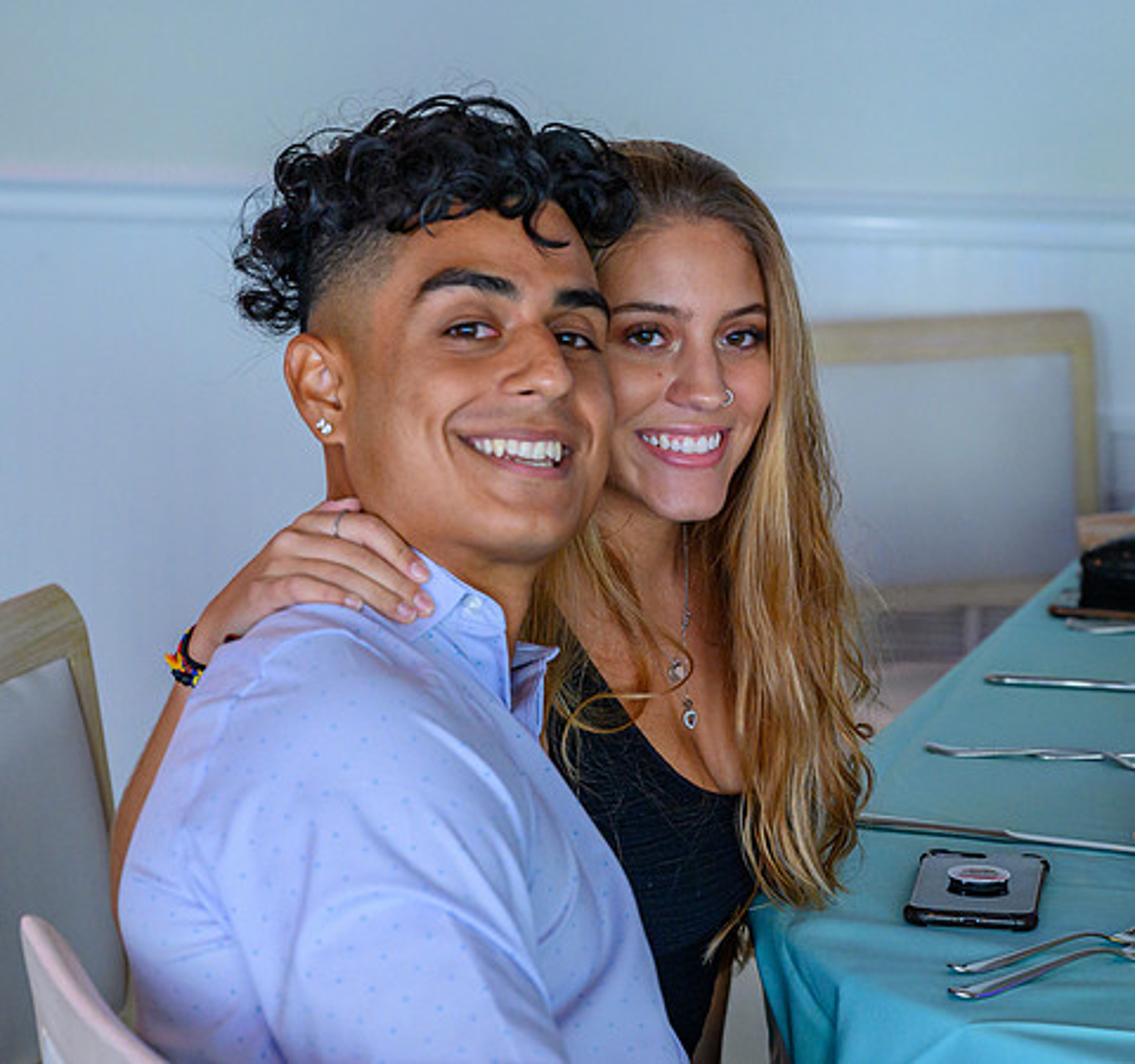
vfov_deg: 15.4
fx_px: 3931
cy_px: 558
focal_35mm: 109
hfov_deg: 16.4
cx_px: 512
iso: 1600
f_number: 4
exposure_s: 1/60
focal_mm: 70
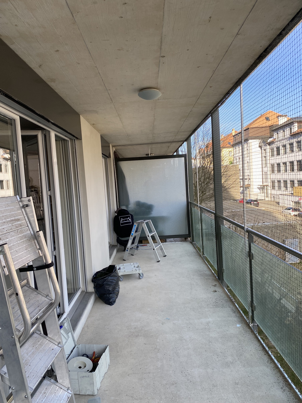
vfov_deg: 67.3
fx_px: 302
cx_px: 151
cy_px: 202
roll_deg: +4.6
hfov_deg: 53.1
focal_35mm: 26
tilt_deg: -4.1
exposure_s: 1/447
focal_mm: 4.25
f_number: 1.8
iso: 32
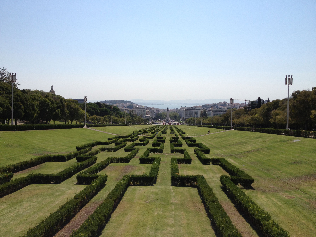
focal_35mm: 35
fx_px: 320
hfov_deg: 52.6
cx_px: 158
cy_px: 118
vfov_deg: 40.7
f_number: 2.4
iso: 50
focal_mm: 4.28
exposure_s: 1/2762
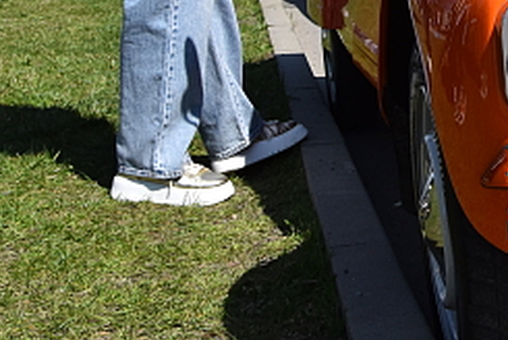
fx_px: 1243
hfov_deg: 20.4
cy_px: -61
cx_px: 722
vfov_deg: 15.1
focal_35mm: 88
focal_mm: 18
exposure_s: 1/2000
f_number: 8
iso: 400
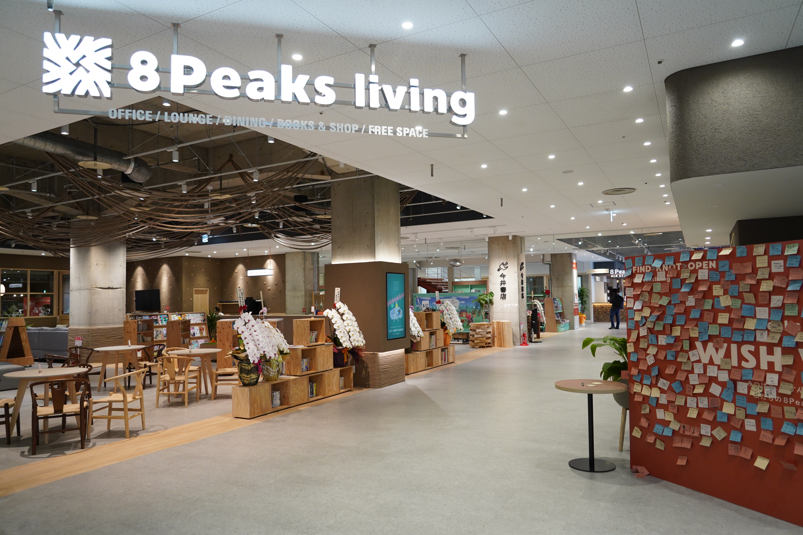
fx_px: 535
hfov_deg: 73.7
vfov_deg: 53.1
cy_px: 268
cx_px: 402
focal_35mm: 24
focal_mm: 24
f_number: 4
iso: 1600
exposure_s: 1/160
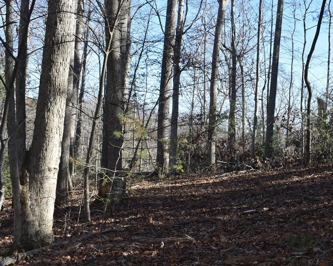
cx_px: 270
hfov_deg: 33.6
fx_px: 532
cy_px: 117
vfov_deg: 28.1
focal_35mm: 54
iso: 100
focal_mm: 18
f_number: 6.3
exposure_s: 1/160
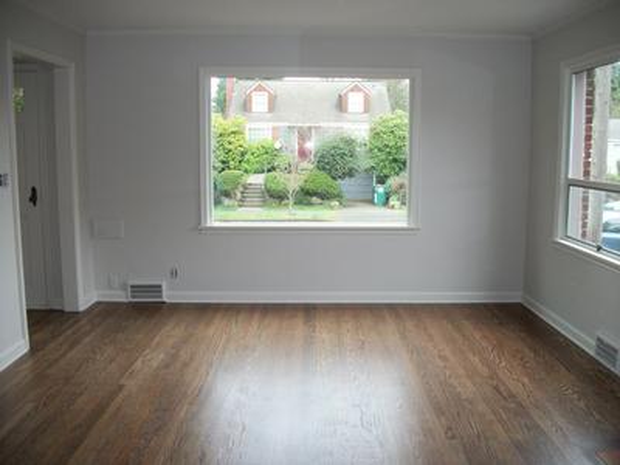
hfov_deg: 56.8
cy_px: 232
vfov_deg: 44.2
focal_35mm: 32
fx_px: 573
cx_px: 310
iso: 160
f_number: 2.9
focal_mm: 5.7
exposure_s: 1/50
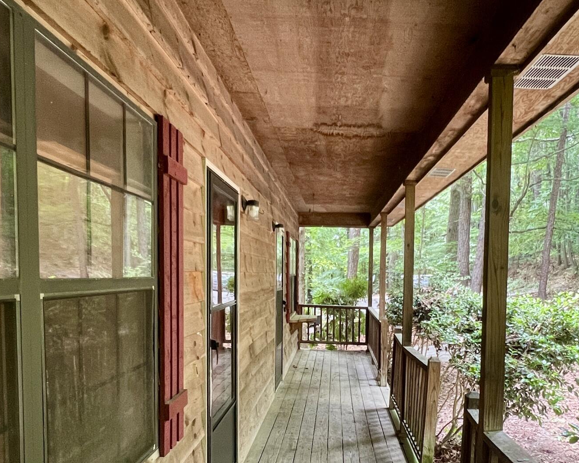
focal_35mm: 29
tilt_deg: -5.9
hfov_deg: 60.2
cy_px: 318
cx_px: 332
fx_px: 497
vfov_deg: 48.9
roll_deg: -1.2
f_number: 1.8
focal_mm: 1.57
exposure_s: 1/72
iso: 250
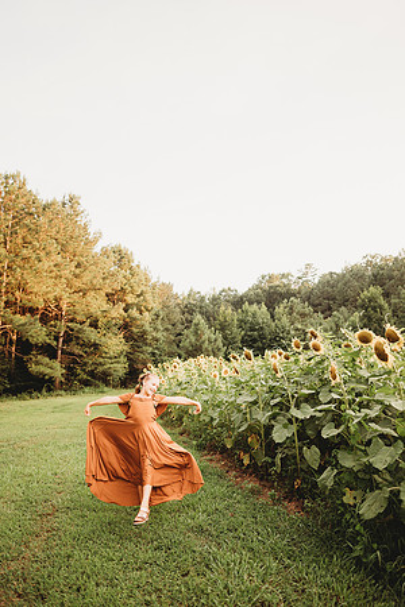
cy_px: 304
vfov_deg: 73.7
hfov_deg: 53.1
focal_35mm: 24
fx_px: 405
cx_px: 202
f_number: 2.2
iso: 125
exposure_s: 1/400
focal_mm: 24
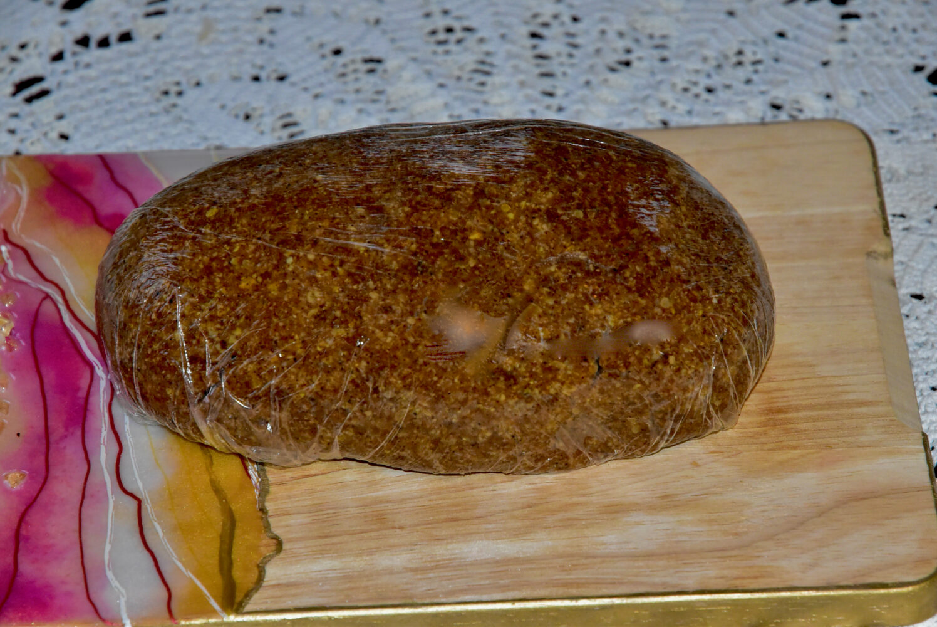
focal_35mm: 128
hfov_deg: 16.1
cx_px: 468
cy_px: 314
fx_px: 3321
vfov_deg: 10.8
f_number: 7.1
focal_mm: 85
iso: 3200
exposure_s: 1/125
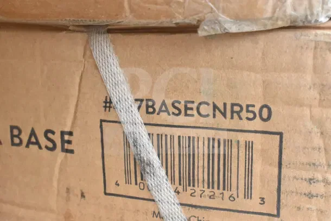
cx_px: 166
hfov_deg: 41.1
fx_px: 441
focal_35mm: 48
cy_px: 110
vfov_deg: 28.1
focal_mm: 32
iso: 6400
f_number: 10
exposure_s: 1/400
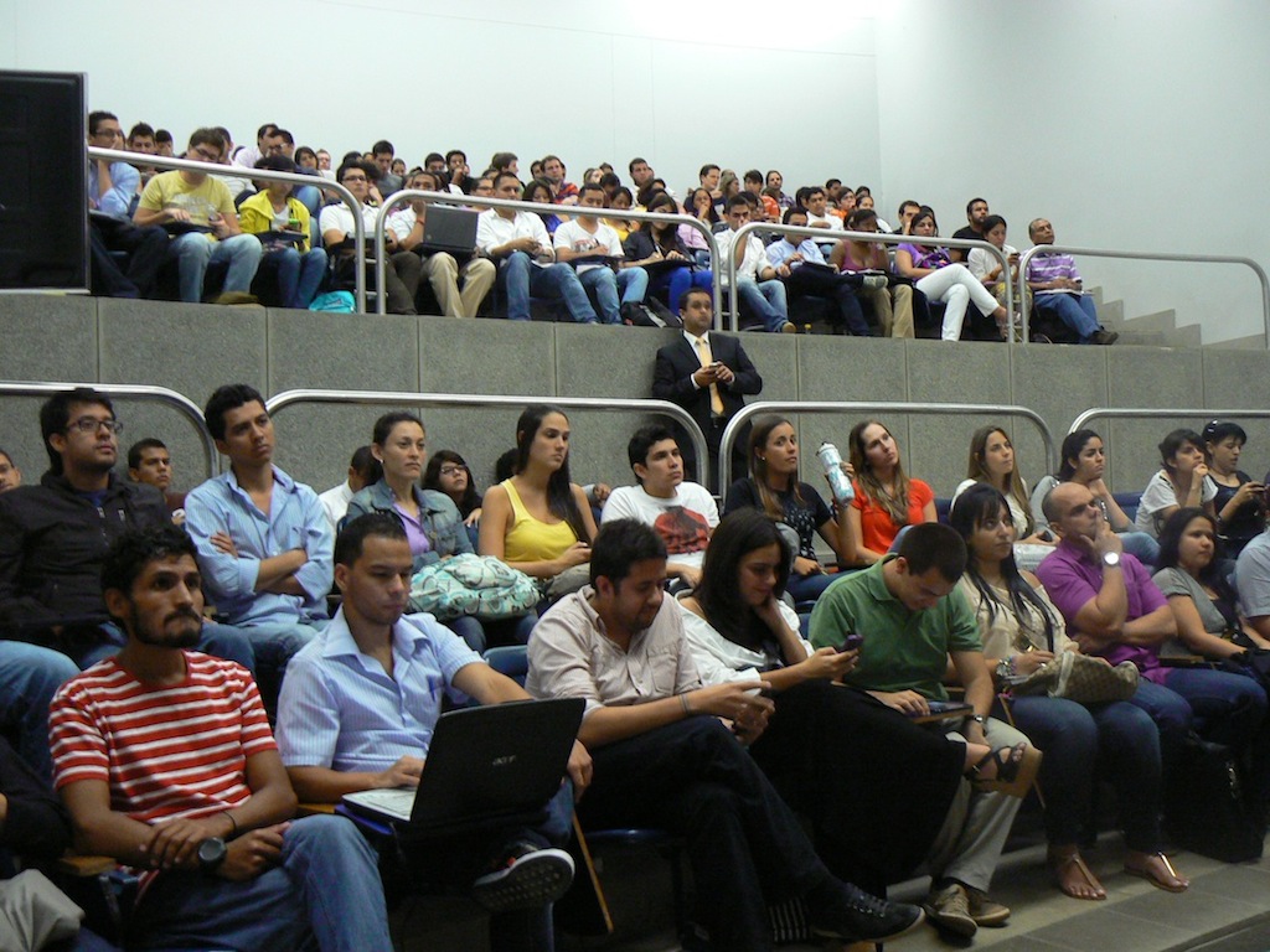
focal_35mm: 36
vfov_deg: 39.7
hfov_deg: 51.4
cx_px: 635
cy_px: 476
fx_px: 1321
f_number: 2.8
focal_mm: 6
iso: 200
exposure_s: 1/10
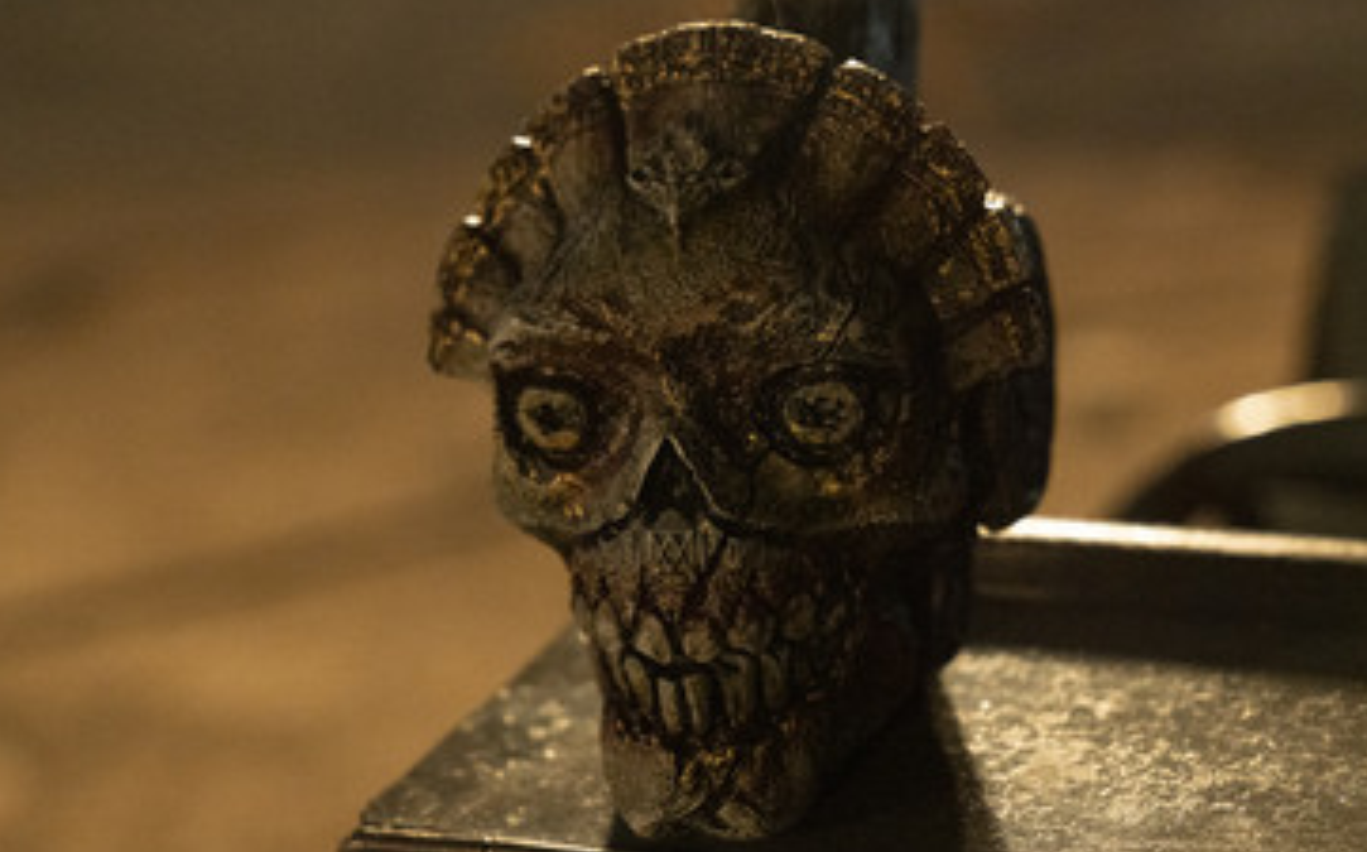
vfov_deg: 13.2
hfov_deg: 21.0
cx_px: 754
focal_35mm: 99
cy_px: 470
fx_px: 3685
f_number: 5.6
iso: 6400
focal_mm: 70
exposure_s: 1/80
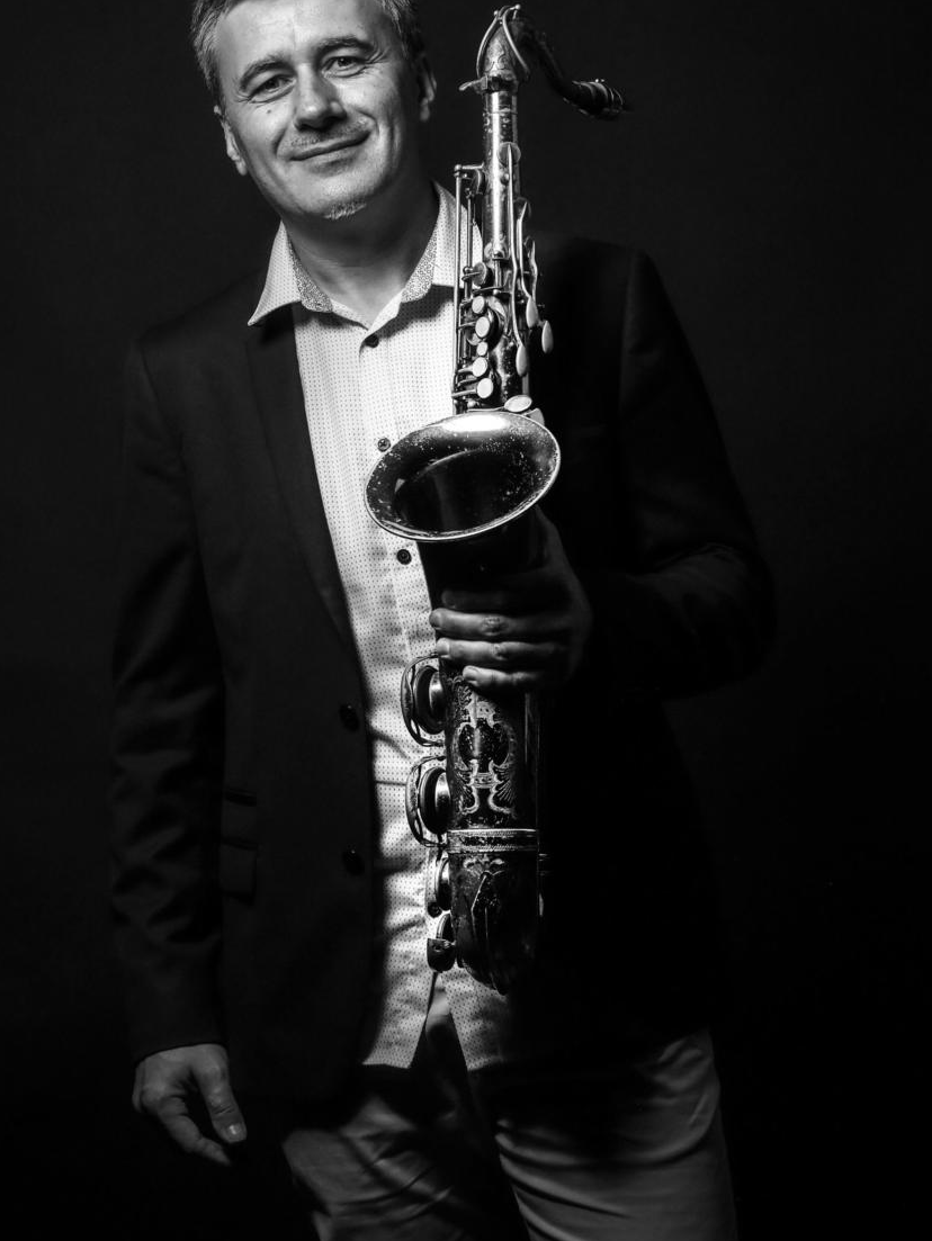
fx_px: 3121
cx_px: 439
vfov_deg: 22.5
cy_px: 582
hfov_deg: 17.0
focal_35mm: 87
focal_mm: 40
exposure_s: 1/200
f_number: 7.1
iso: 800
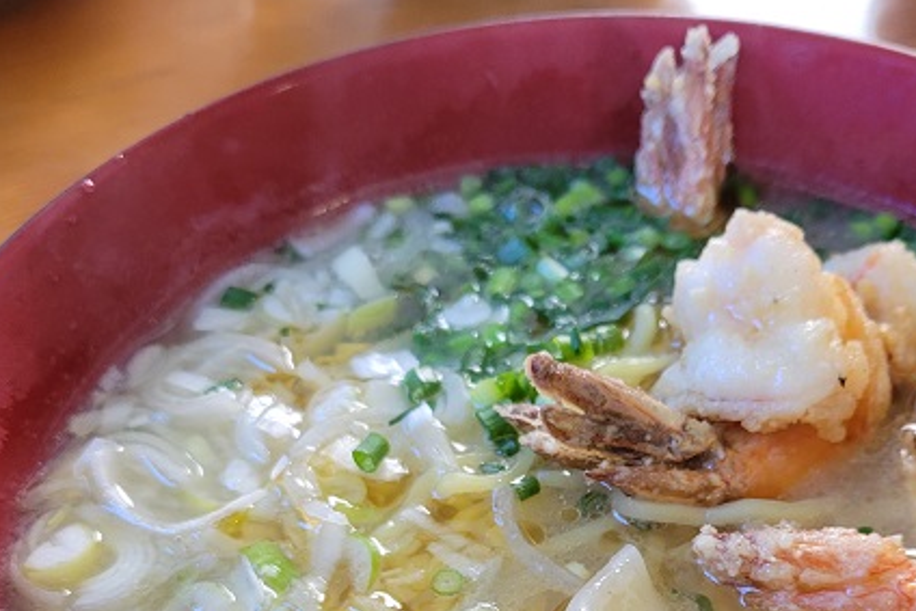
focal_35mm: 52
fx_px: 1323
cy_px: 636
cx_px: 617
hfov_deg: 37.7
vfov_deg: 24.6
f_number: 1.8
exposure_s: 1/50
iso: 200
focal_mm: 5.4
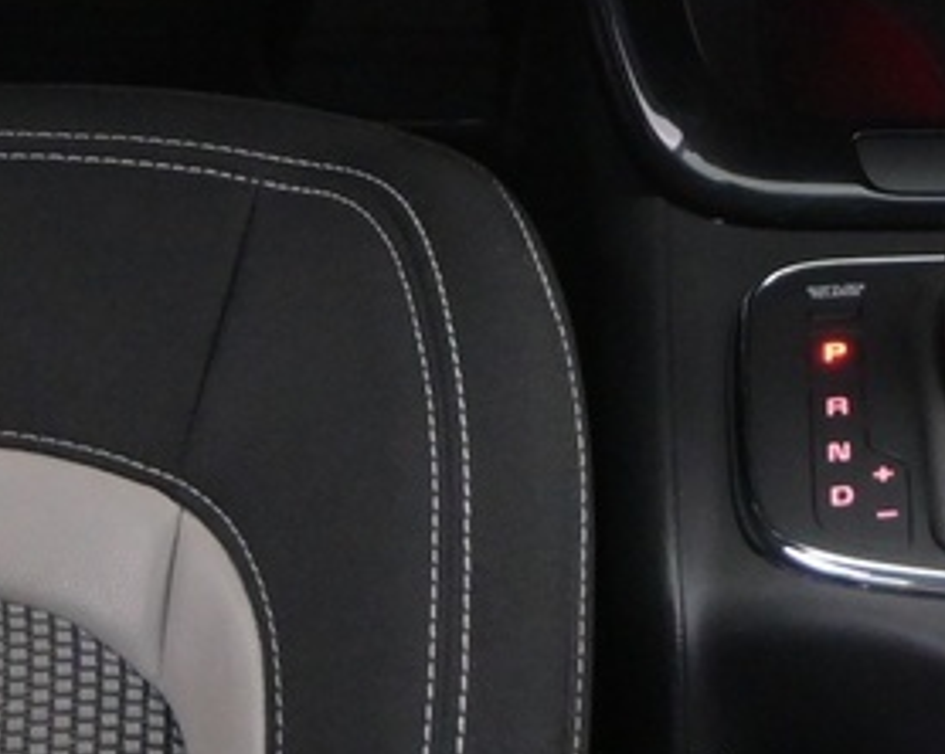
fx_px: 4584
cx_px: 935
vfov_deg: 9.2
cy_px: -387
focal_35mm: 164
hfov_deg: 11.7
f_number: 3.8
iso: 2500
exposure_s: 1/30
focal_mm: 20
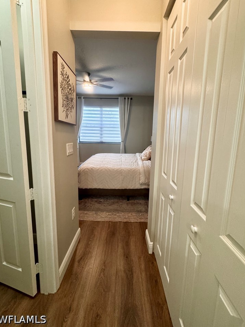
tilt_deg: -9.0
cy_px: 152
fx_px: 142
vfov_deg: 98.0
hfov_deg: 81.7
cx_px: 121
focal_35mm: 15
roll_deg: -1.3
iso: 400
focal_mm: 2.22
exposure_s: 1/60
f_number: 2.2
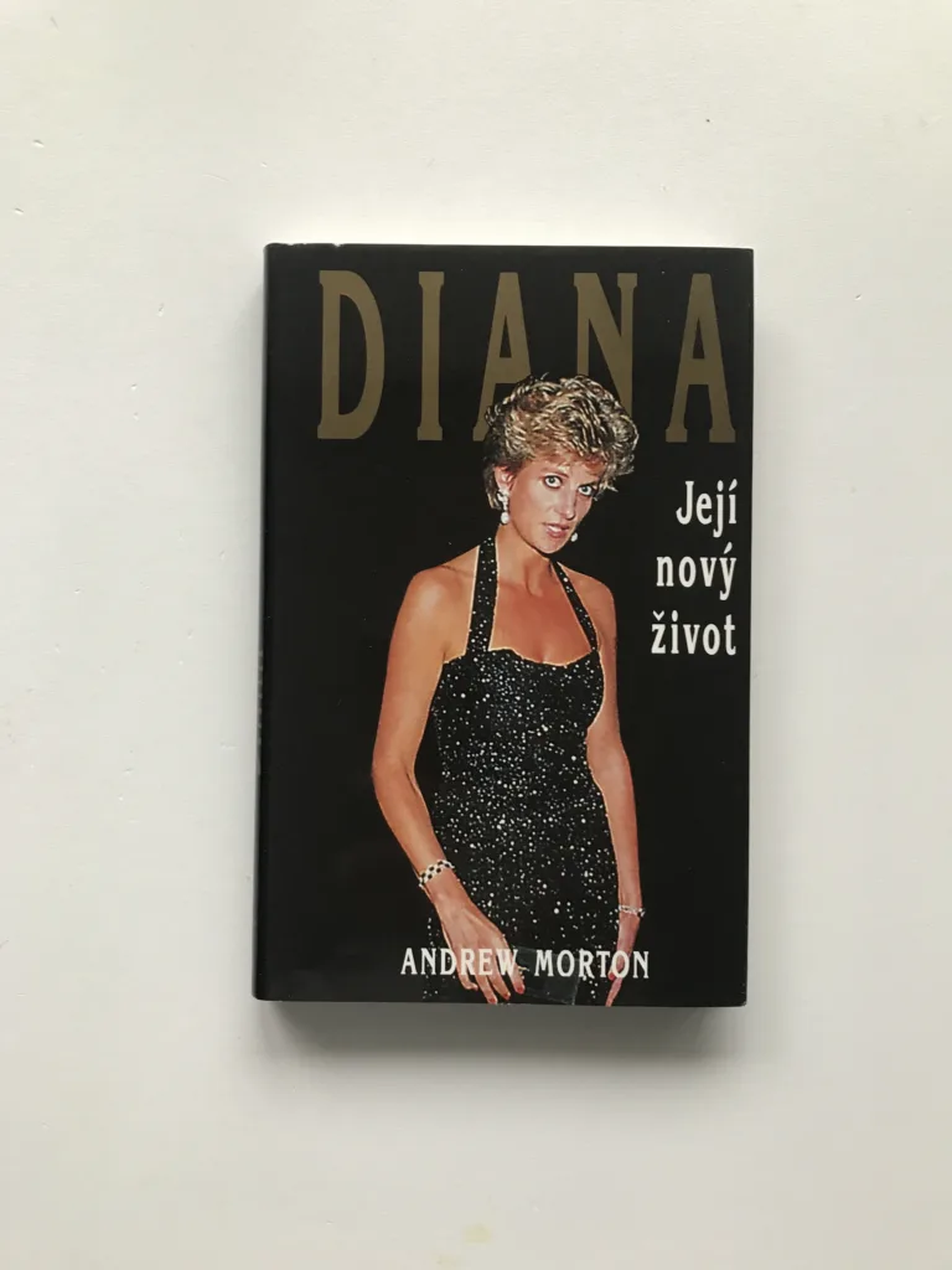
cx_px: 476
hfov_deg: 49.7
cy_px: 635
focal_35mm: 28
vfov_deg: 63.4
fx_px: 1027
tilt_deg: -89.0
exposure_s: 1/33
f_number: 1.8
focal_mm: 3.99
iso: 25
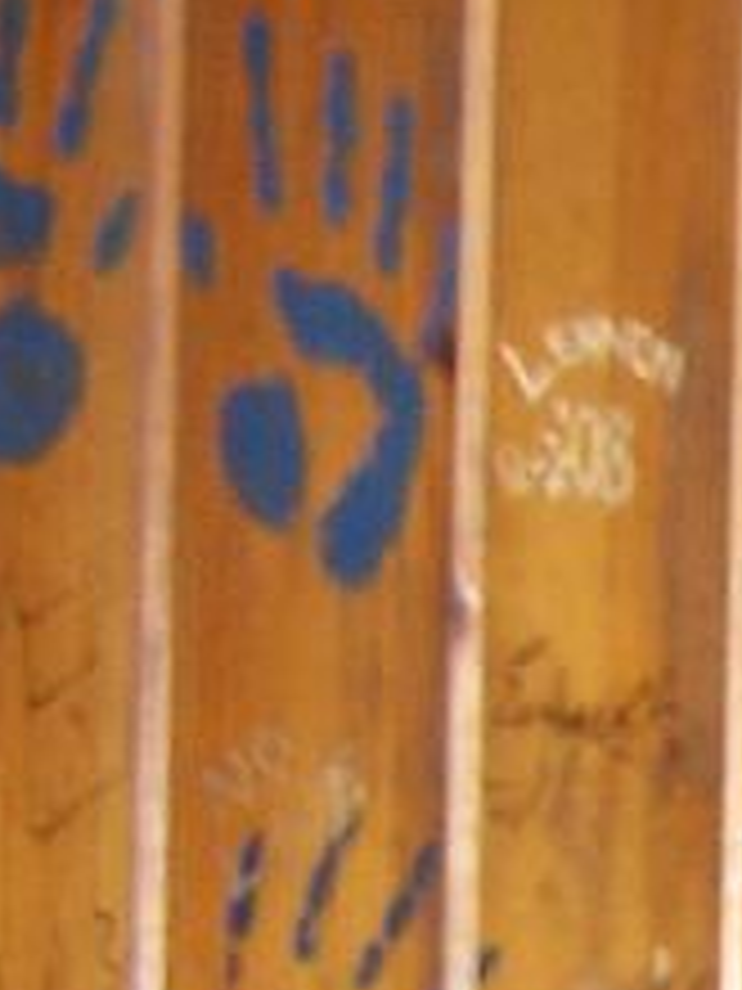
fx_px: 6745
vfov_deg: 8.2
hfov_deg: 5.9
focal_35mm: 236
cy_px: 1613
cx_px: 2181
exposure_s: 1/60
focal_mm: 6.3
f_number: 2.8
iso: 140
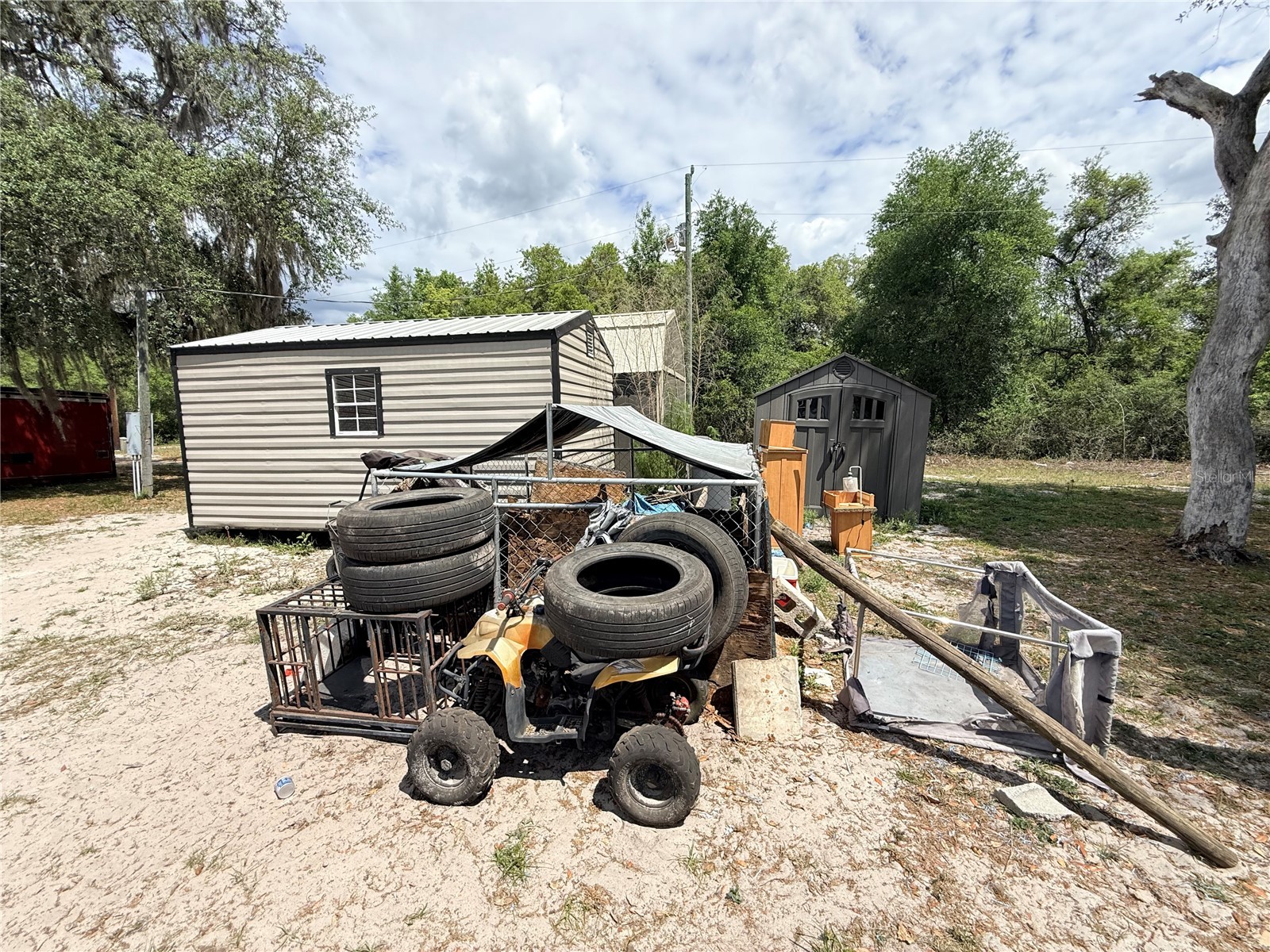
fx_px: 514
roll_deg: +1.9
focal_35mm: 14
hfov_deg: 102.1
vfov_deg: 85.7
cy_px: 476
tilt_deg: -4.2
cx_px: 635
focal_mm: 2.22
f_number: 2.2
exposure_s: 1/1698
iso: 50
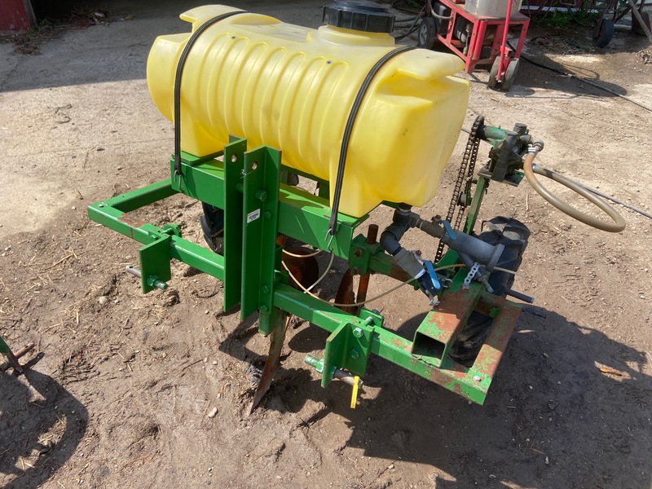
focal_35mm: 26
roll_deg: +2.4
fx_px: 490
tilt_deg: -37.8
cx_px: 326
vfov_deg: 53.1
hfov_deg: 67.3
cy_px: 244
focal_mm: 4.25
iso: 32
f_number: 1.8
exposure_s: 1/1996
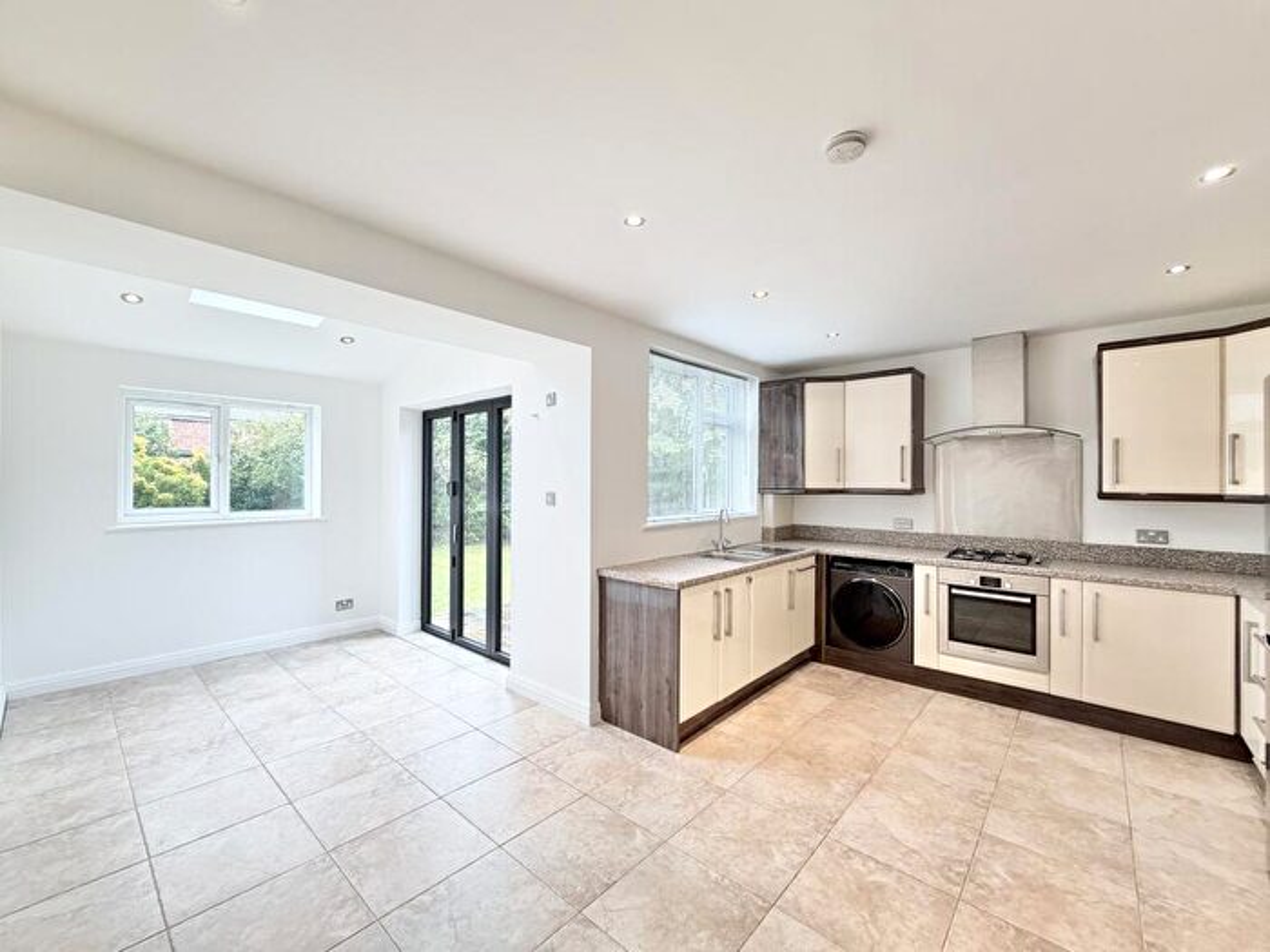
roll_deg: -0.1
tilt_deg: +1.0
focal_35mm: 14
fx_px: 514
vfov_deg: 85.7
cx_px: 635
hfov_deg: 102.1
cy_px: 476
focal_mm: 2.22
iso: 200
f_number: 2.2
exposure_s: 1/100
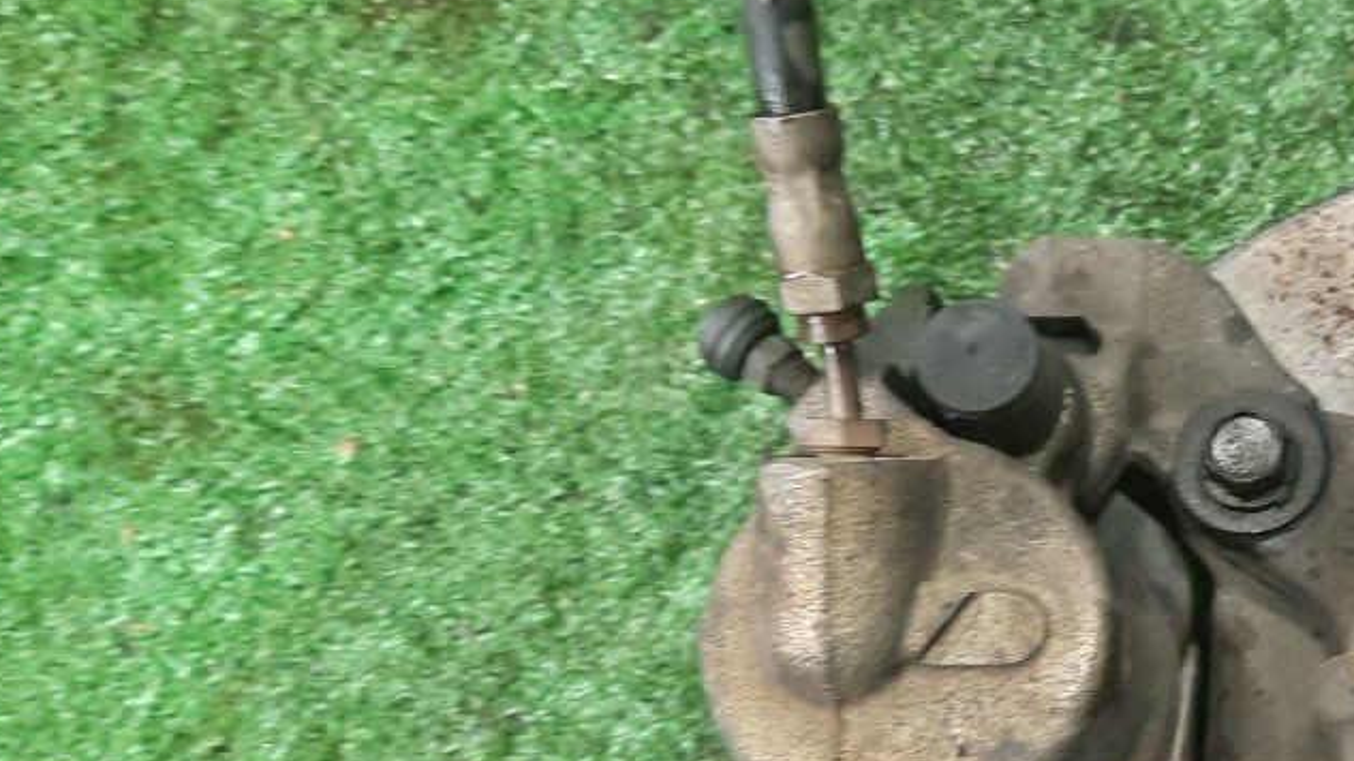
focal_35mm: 62
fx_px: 2226
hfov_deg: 31.2
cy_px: 641
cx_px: 1371
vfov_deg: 19.2
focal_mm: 4.6
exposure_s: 1/33
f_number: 2
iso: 302
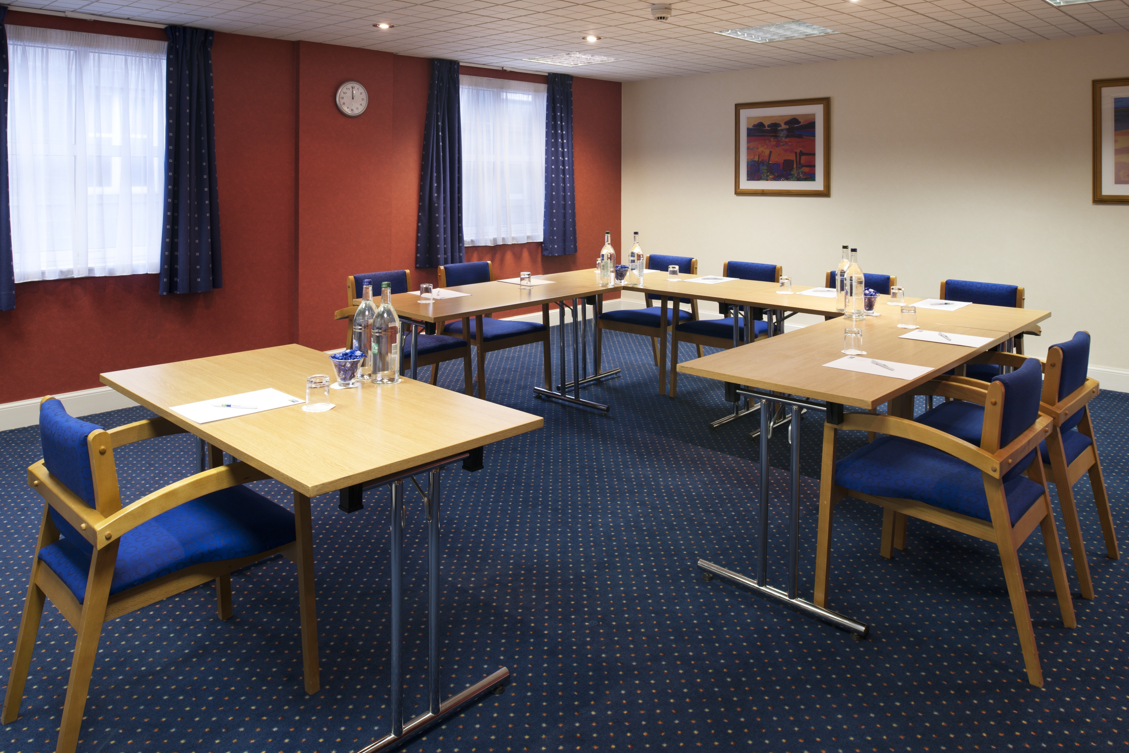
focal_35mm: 25
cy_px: 367
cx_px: 568
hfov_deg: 71.5
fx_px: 784
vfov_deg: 51.3
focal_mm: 24
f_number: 11
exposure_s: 2
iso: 100
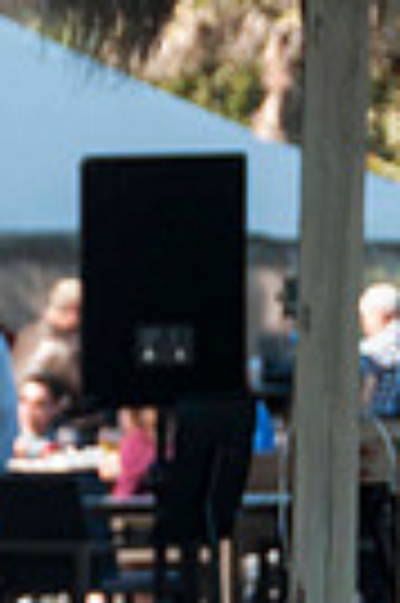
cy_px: 828
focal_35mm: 414
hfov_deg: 3.3
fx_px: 6917
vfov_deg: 5.0
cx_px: -209
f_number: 5.6
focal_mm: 82
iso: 100
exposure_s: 1/250
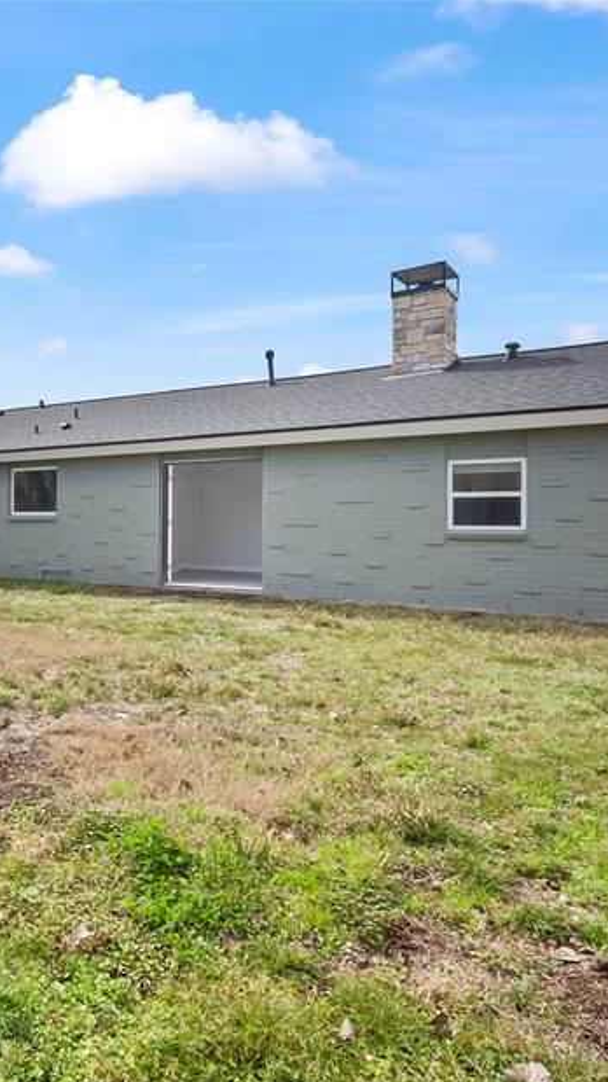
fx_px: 745
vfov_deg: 71.7
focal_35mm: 26
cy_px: 594
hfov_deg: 41.1
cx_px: 66
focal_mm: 10
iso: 100
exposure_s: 1/30
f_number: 8
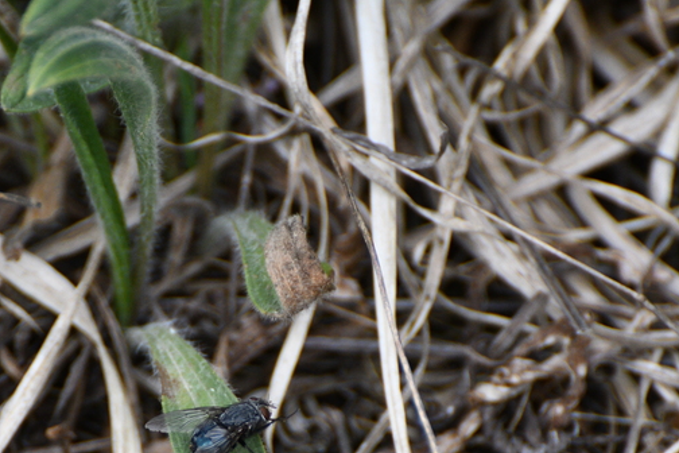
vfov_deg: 1.6
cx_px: 218
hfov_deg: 2.4
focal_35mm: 857
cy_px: 426
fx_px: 16163
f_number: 5.6
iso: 1100
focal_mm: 300
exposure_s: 1/1000
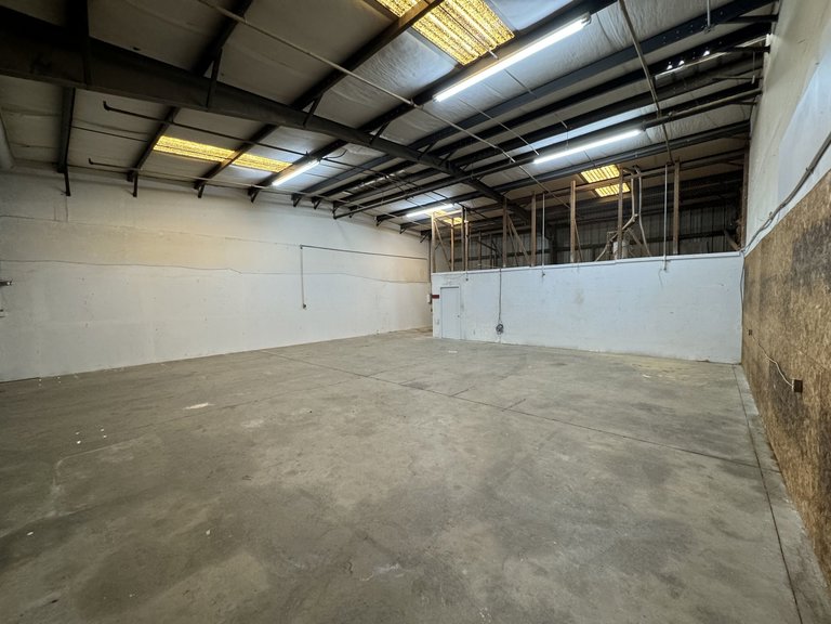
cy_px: 312
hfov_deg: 102.1
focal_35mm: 14
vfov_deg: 85.7
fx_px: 336
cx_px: 416
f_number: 2.2
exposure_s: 1/60
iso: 250
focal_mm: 2.22
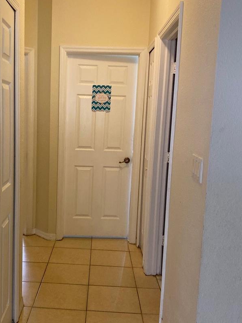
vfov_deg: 47.8
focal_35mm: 39
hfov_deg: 36.3
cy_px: 173
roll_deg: -1.5
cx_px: 73
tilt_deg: -4.9
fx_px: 364
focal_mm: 4.25
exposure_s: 1/60
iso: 200
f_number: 1.8
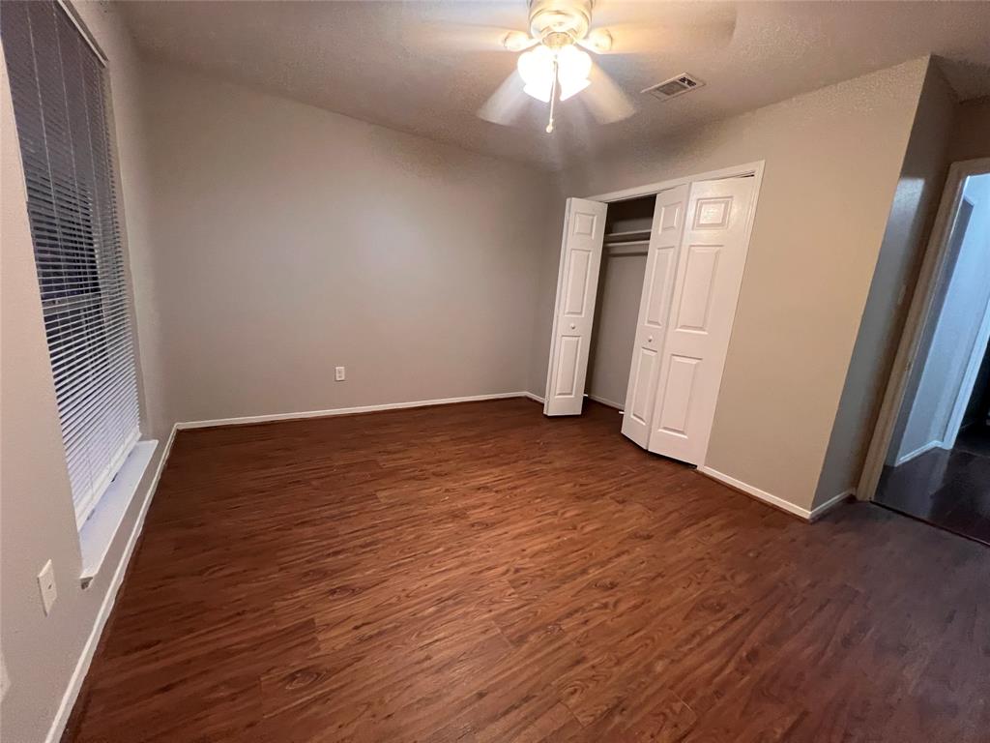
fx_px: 372
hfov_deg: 106.2
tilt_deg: -10.8
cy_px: 372
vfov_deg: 89.9
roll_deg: -4.6
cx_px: 495
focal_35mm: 13
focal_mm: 1.57
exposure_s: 1/60
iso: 500
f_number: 1.8
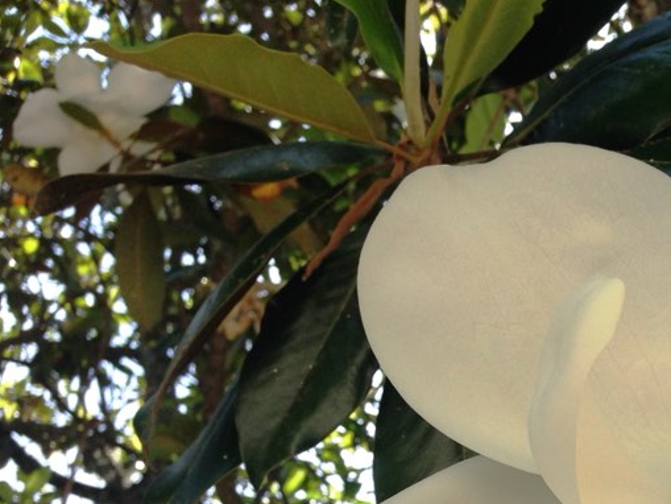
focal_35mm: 70
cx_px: 696
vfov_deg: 20.2
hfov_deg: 26.1
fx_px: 1357
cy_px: 526
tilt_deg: +52.1
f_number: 2.4
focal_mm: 4.12
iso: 50
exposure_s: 1/559
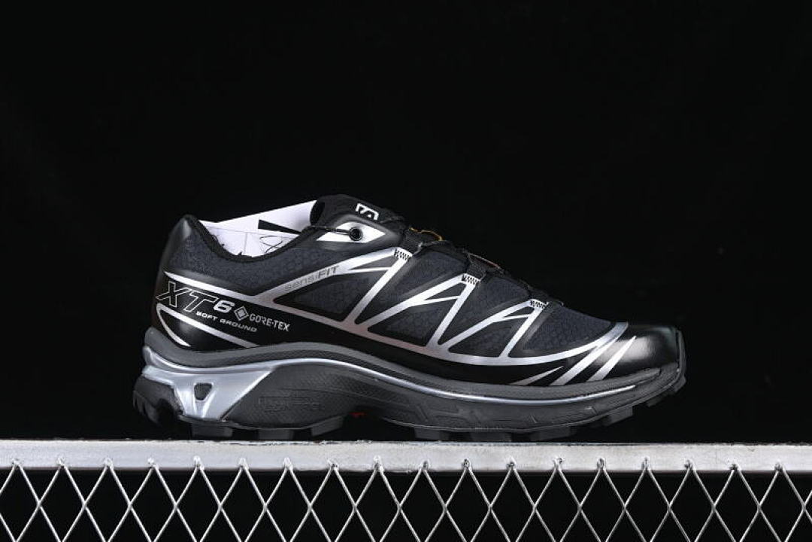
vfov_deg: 18.2
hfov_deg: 27.0
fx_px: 1692
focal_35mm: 75
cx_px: 406
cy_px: 271
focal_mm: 50
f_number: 6.3
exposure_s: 1/50
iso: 160
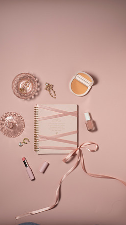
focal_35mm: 53
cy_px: 112
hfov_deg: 22.6
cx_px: 53
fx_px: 315
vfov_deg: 39.2
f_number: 13
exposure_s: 1/250
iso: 200
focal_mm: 50
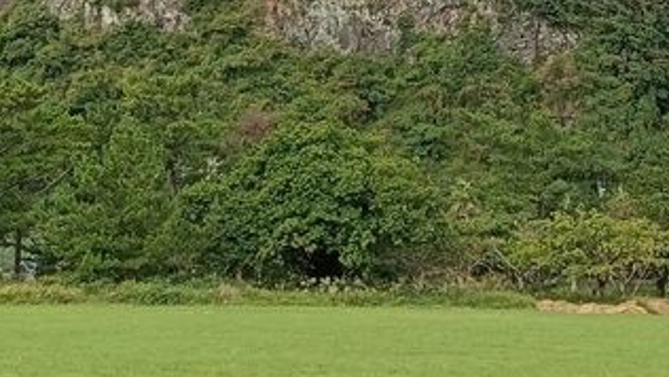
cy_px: -121
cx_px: 342
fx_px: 1349
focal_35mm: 76
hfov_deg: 27.9
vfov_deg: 15.1
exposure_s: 1/235
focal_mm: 3.98
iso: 50
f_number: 1.8
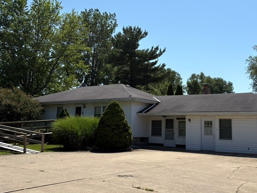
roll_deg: -1.3
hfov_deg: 43.8
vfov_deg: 33.5
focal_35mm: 43
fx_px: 319
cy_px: 84
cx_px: 140
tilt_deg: +7.6
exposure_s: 1/5348
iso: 50
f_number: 1.6
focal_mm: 5.96
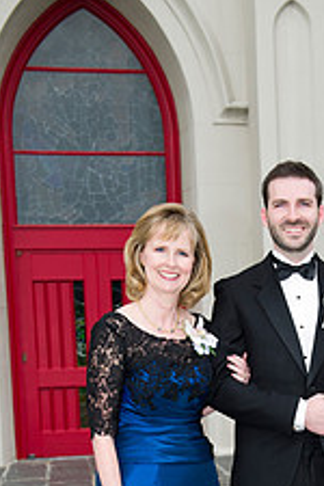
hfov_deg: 18.7
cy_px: 432
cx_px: 269
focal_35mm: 72
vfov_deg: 27.1
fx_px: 972
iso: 200
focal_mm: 36
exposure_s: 1/125
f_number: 4
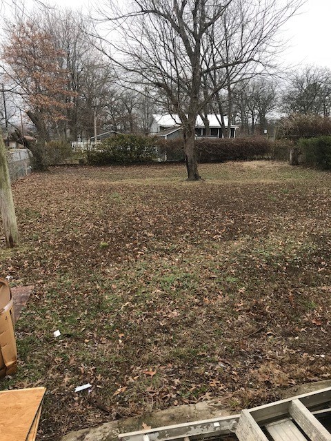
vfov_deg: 63.4
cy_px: 220
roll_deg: -0.3
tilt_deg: -13.2
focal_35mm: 28
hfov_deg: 49.7
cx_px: 166
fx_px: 357
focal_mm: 3.99
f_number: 1.8
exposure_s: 1/560
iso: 20
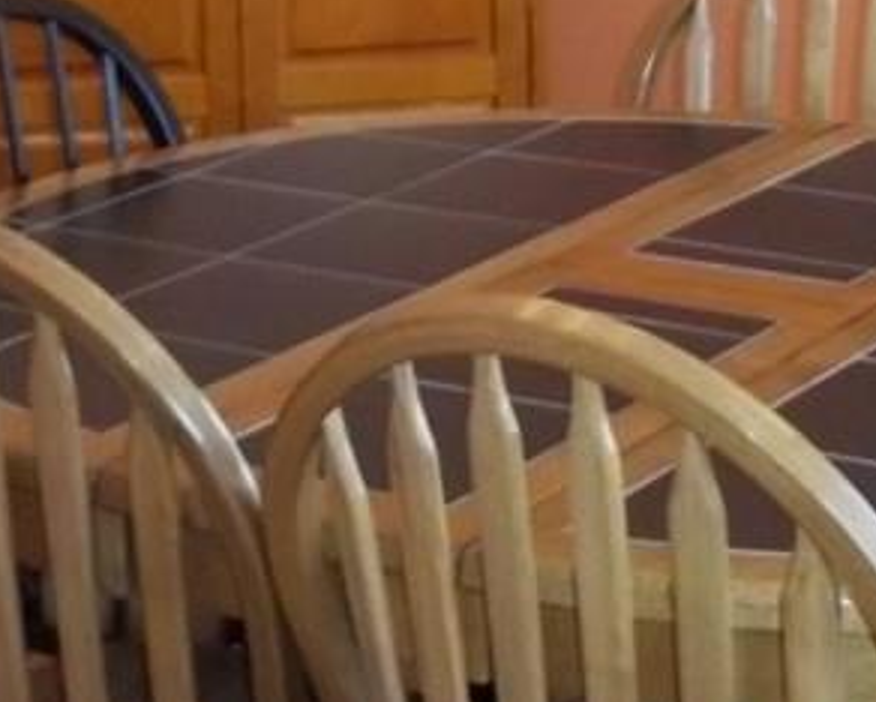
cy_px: -264
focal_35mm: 113
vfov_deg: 13.1
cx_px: 513
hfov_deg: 17.0
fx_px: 2932
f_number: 3.3
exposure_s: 1/40
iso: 320
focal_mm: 5.9
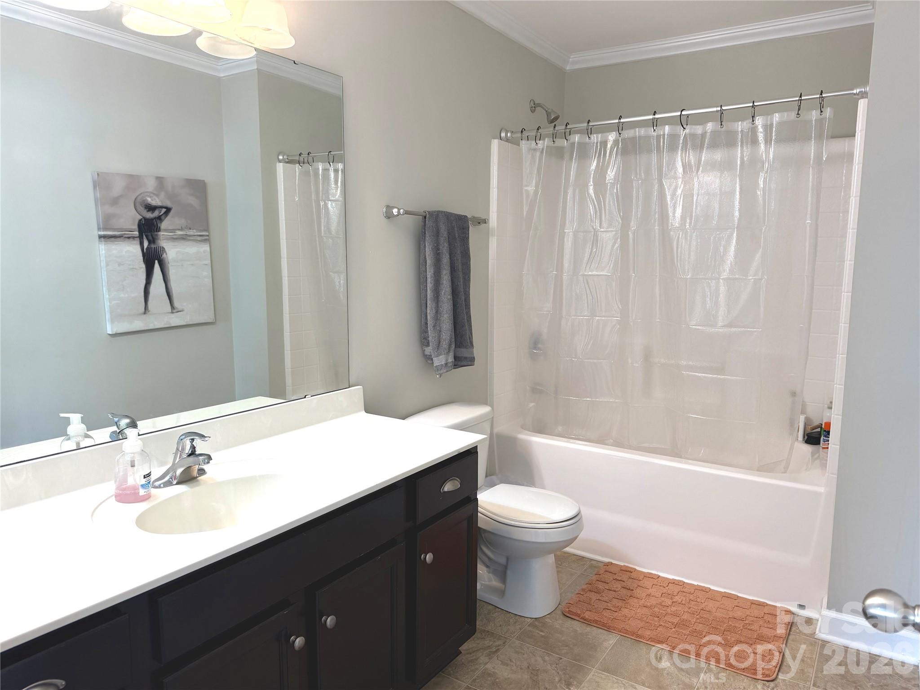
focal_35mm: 24
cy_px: 345
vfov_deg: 56.8
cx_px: 460
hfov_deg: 71.6
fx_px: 638
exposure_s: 1/60
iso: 160
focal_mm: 6.76
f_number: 1.78
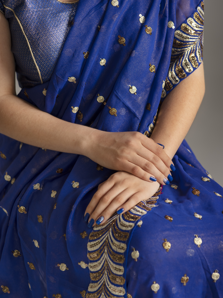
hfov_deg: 16.1
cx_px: 111
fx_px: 790
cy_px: 144
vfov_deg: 21.3
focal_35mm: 92
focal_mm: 85
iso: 320
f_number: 4
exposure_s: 1/200
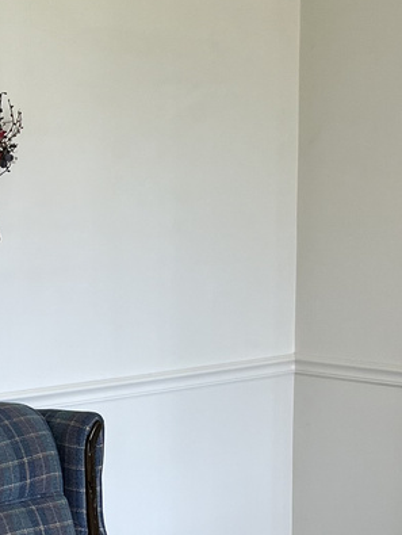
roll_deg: +1.2
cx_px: 176
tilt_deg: -11.8
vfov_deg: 19.0
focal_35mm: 101
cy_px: 513
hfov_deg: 14.7
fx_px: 1561
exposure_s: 1/120
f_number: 1.6
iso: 64
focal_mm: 5.1
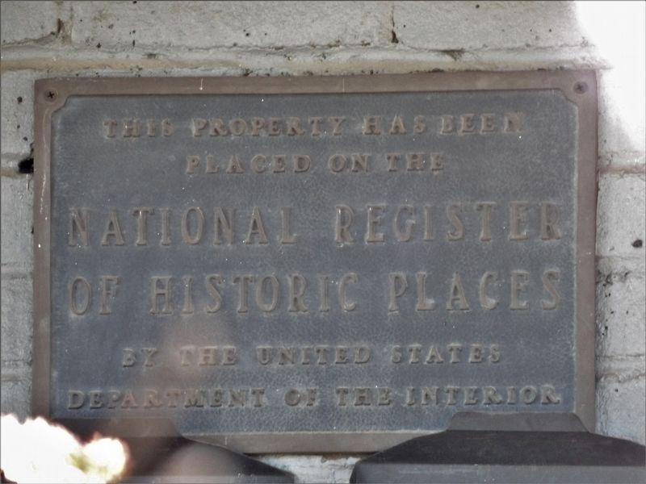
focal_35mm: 1053
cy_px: 242
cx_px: 323
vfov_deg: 1.4
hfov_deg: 1.9
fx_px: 19651
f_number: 5.7
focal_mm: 188.8
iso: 800
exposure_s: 1/33
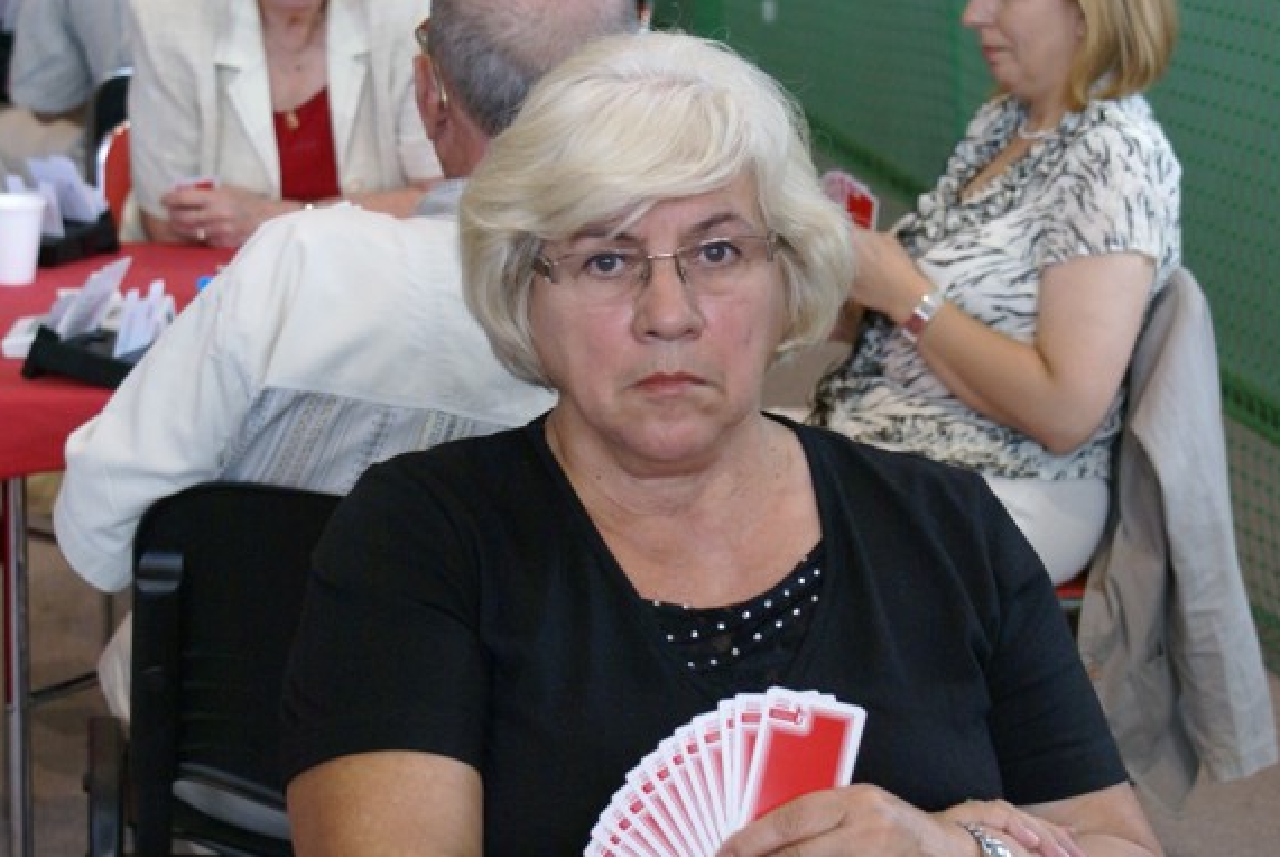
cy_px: 485
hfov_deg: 22.1
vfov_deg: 14.9
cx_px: 690
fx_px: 3274
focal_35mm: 92
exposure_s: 1/60
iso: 800
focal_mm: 50
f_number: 5.6
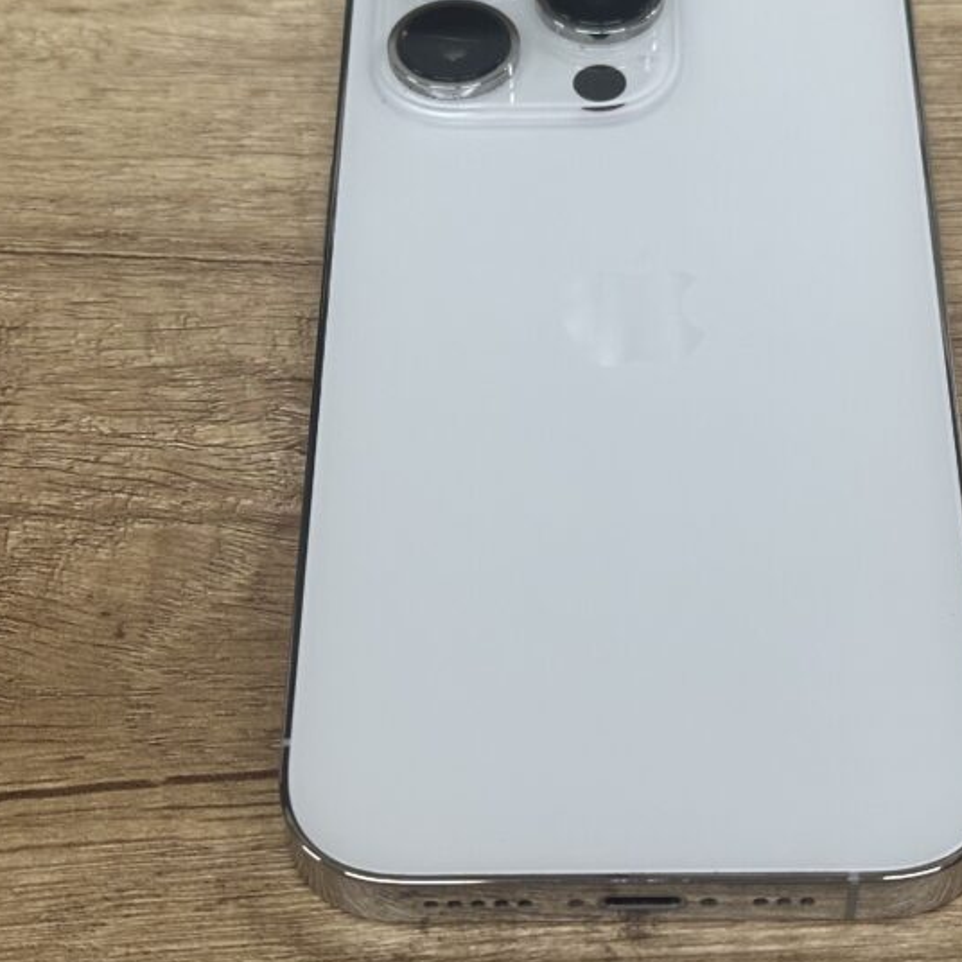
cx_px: 610
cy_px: 384
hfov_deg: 21.3
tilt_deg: -49.1
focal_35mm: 81
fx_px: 2547
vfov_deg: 21.4
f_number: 1.78
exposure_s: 1/100
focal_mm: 6.86
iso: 80
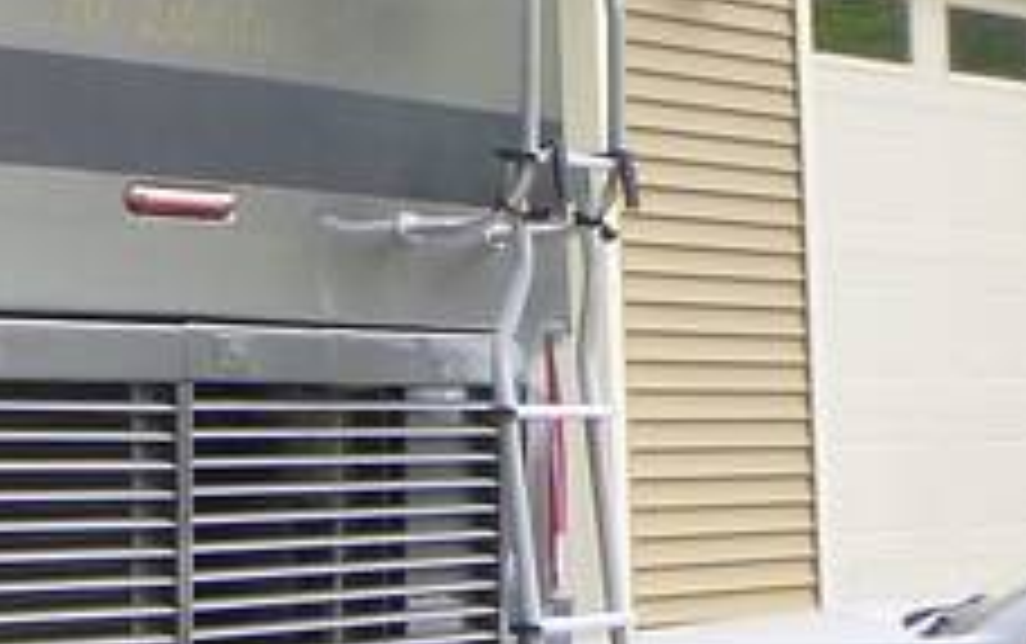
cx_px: -1084
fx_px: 3247
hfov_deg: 14.6
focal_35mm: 116
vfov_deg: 11.3
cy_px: 158
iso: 160
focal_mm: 4.5
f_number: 3.9
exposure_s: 1/200
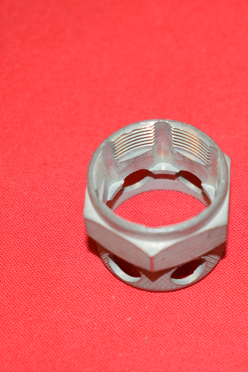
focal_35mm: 104
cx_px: 203
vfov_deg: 19.6
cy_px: 192
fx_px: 1075
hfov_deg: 13.1
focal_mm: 40
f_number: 5
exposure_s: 1/200
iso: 800
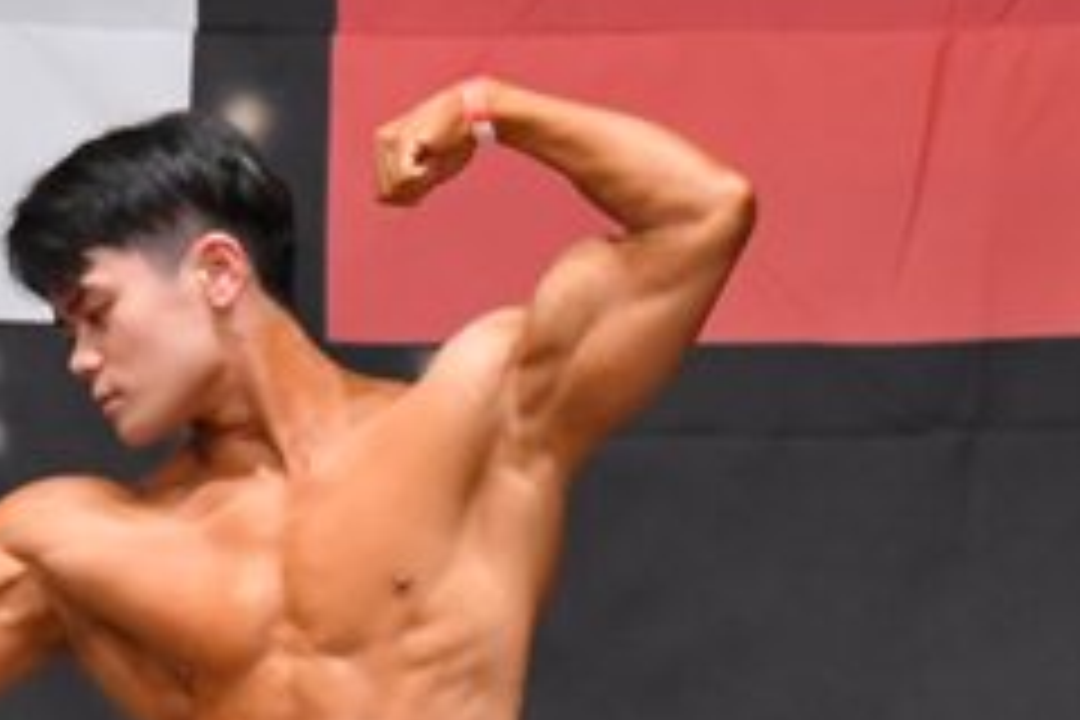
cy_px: 994
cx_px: 263
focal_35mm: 726
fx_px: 21778
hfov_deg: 2.8
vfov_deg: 1.9
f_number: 5.6
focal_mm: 150
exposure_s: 1/400
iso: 6400
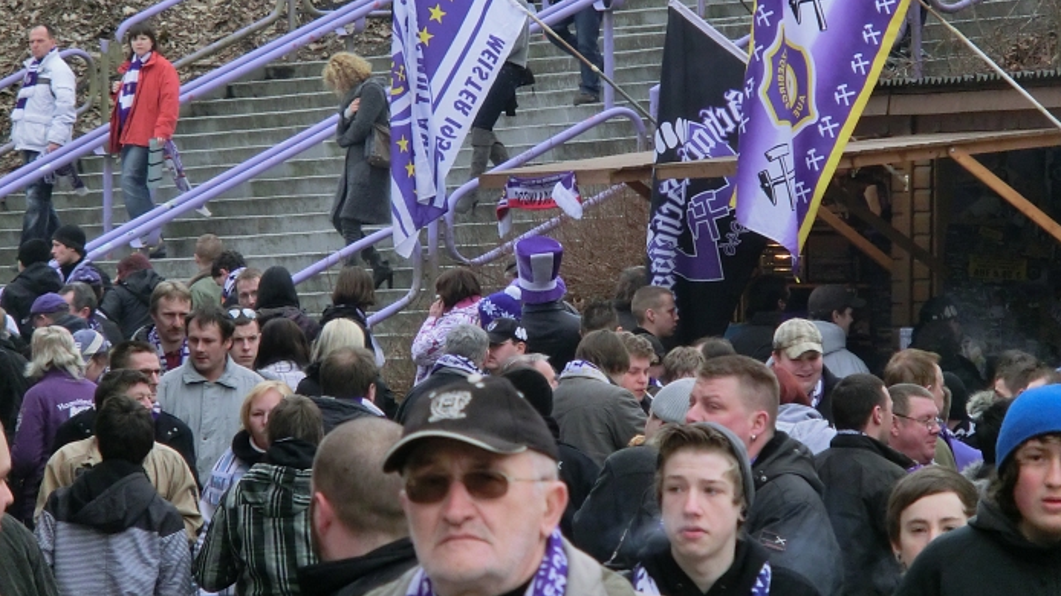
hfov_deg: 6.6
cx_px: 530
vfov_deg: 3.7
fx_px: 9226
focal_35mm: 328
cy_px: 249
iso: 800
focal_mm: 53
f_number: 5.9
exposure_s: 1/640
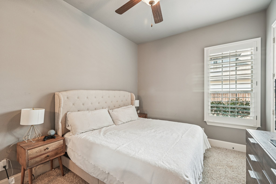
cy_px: 92
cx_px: 138
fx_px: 119
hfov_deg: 98.5
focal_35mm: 16
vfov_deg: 75.5
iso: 400
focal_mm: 15.5
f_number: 8
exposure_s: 1/10
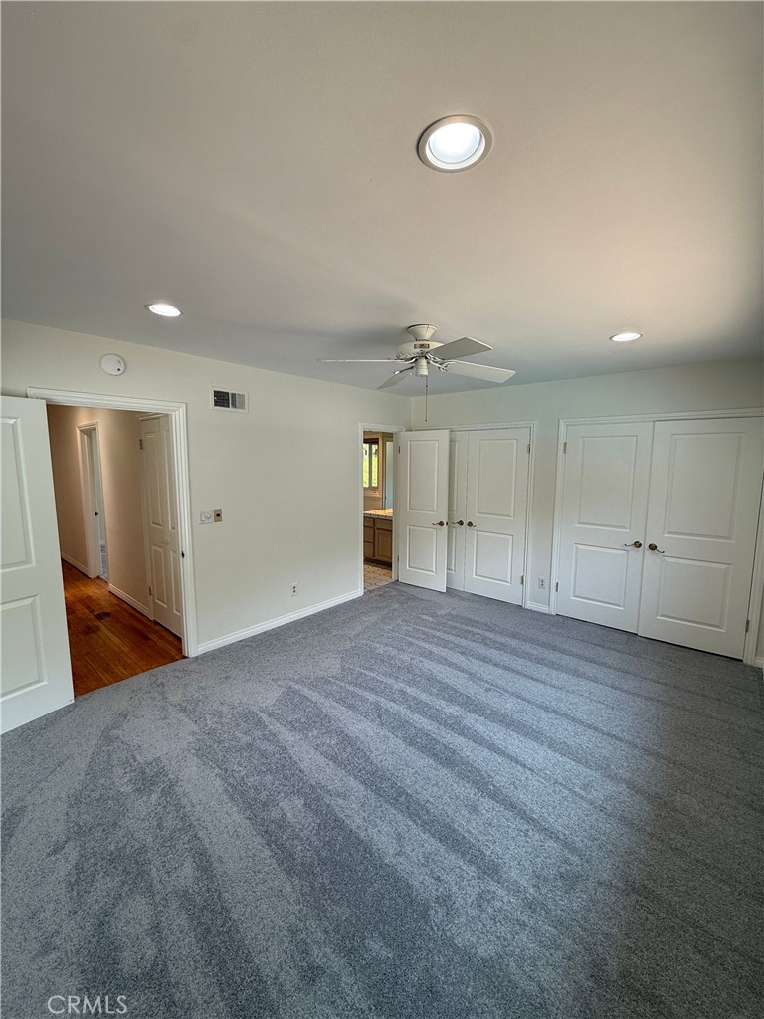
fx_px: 412
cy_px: 510
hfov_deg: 85.7
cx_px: 382
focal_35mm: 14
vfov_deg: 102.1
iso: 50
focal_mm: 2.22
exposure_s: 1/120
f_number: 2.2
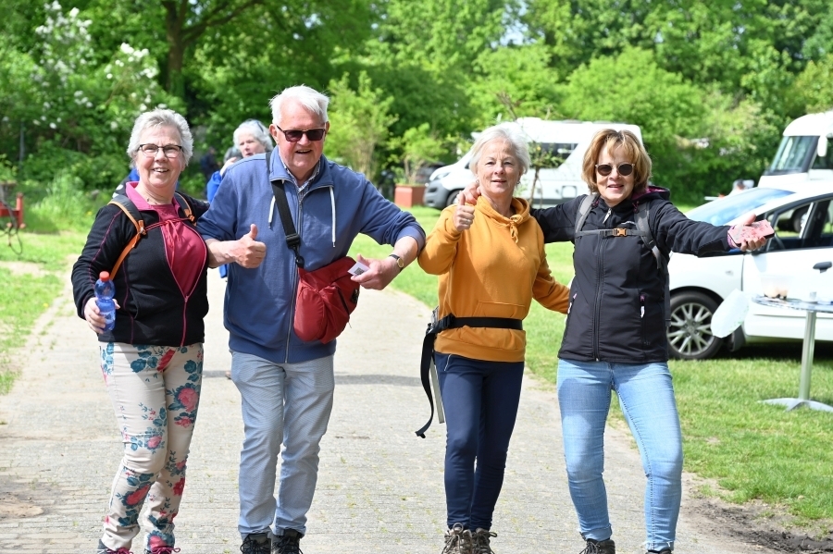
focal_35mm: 84
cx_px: 416
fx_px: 1943
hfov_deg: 24.2
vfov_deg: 16.2
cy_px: 277
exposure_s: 1/250
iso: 140
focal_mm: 84
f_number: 5.6
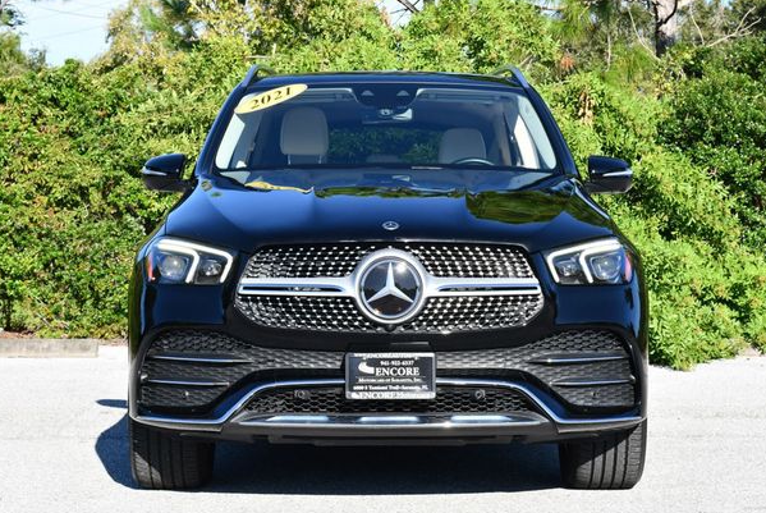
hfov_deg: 21.7
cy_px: 264
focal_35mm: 94
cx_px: 376
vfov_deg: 14.6
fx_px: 2003
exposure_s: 1/250
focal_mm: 44
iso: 200
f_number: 8
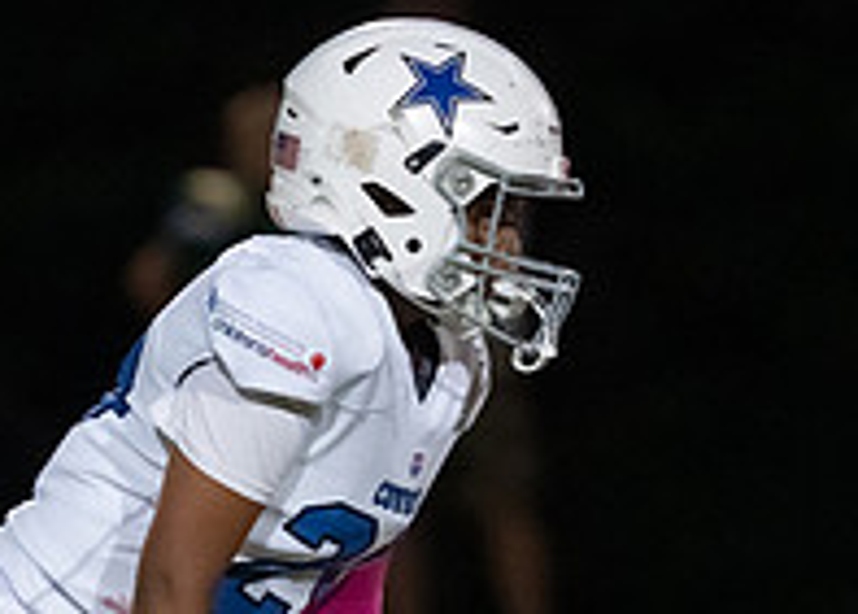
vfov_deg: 1.5
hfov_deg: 2.1
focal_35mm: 966
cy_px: 574
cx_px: 254
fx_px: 23556
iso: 6400
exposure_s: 1/1000
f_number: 2.8
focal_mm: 200
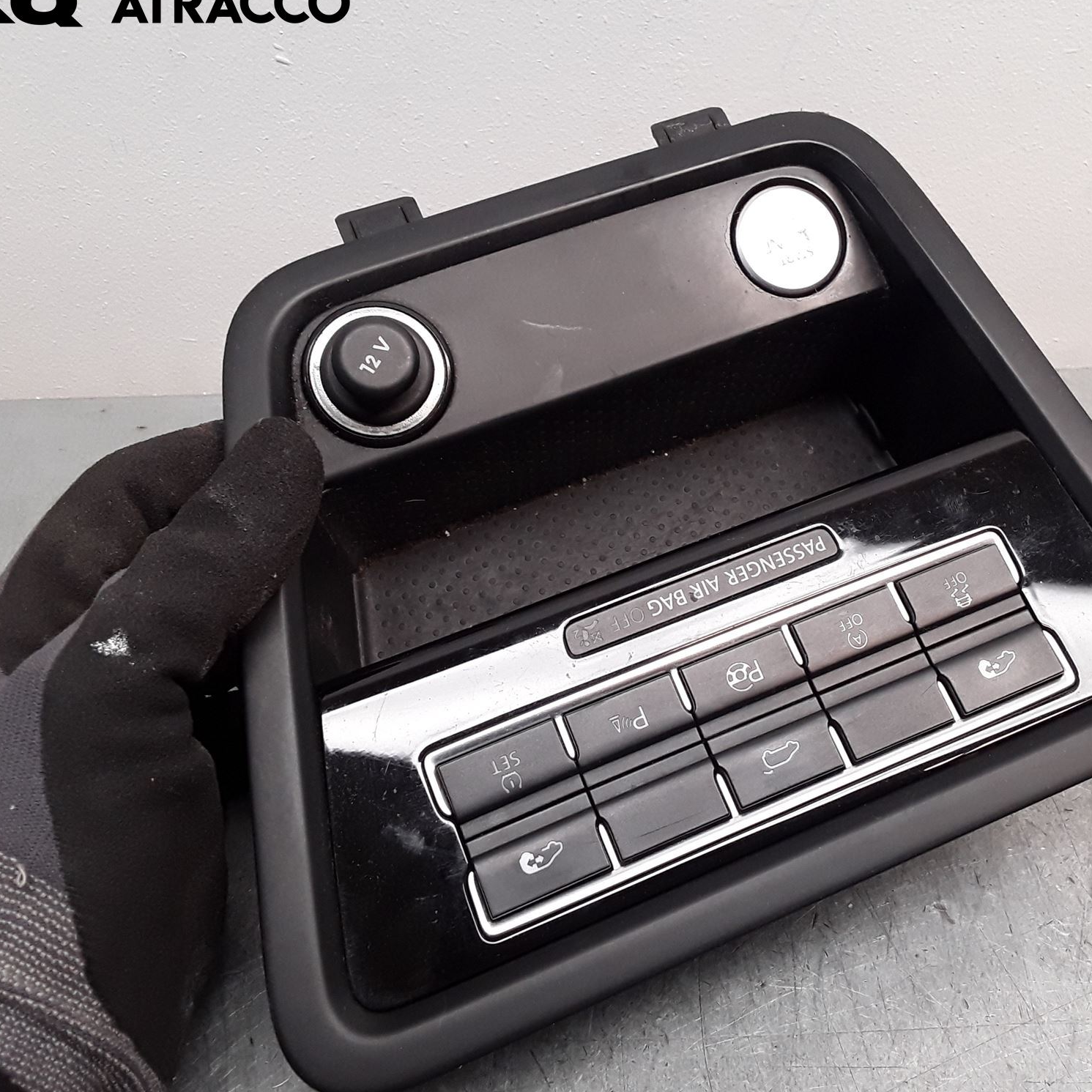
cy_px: 542
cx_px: 650
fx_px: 1213
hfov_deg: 48.2
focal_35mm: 34
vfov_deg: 48.5
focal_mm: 2.91
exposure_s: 1/100
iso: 100
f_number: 1.9
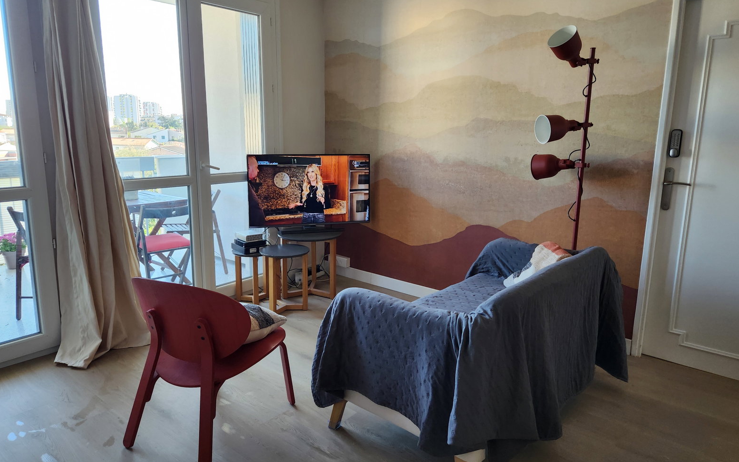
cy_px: 210
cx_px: 369
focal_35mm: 25
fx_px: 504
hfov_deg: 72.5
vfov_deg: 49.2
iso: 160
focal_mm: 5.4
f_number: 1.8
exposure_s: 1/180
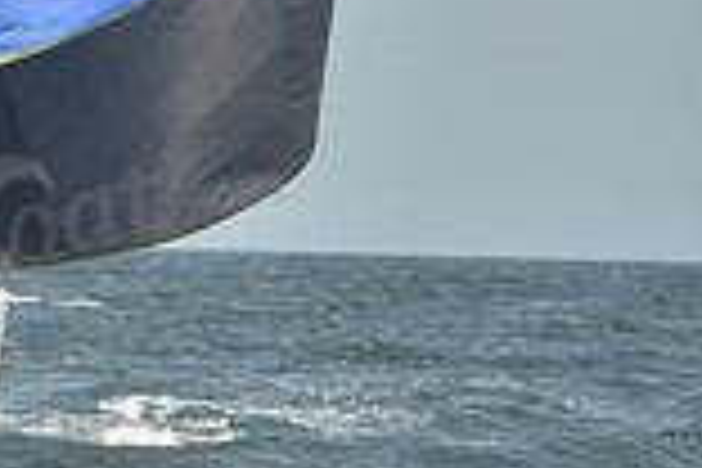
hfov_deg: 2.0
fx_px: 20239
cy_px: 79
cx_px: -580
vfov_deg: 1.3
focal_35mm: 1038
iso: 280
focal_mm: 280
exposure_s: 1/1000
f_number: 9
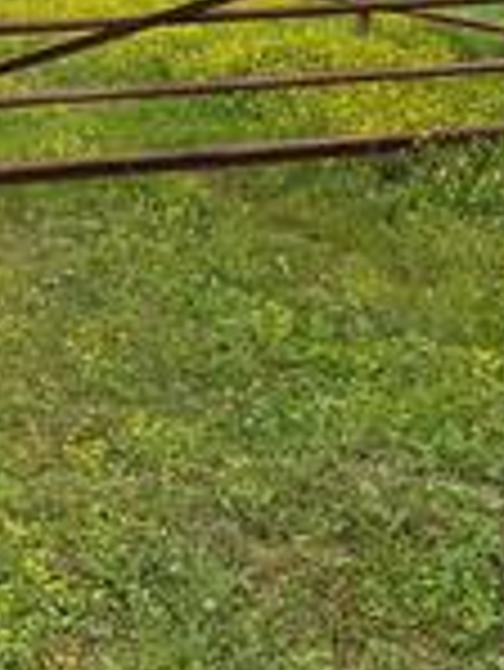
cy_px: 270
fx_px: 1435
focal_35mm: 74
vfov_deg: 26.3
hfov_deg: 19.1
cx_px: -58
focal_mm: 5.4
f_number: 1.8
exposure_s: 1/5840
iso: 80
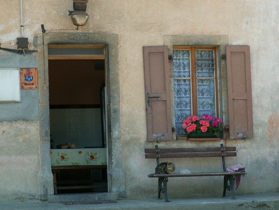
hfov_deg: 15.1
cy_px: 105
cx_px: 140
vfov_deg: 11.3
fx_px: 1056
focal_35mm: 131
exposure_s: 1/80
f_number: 5
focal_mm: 21.43
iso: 50
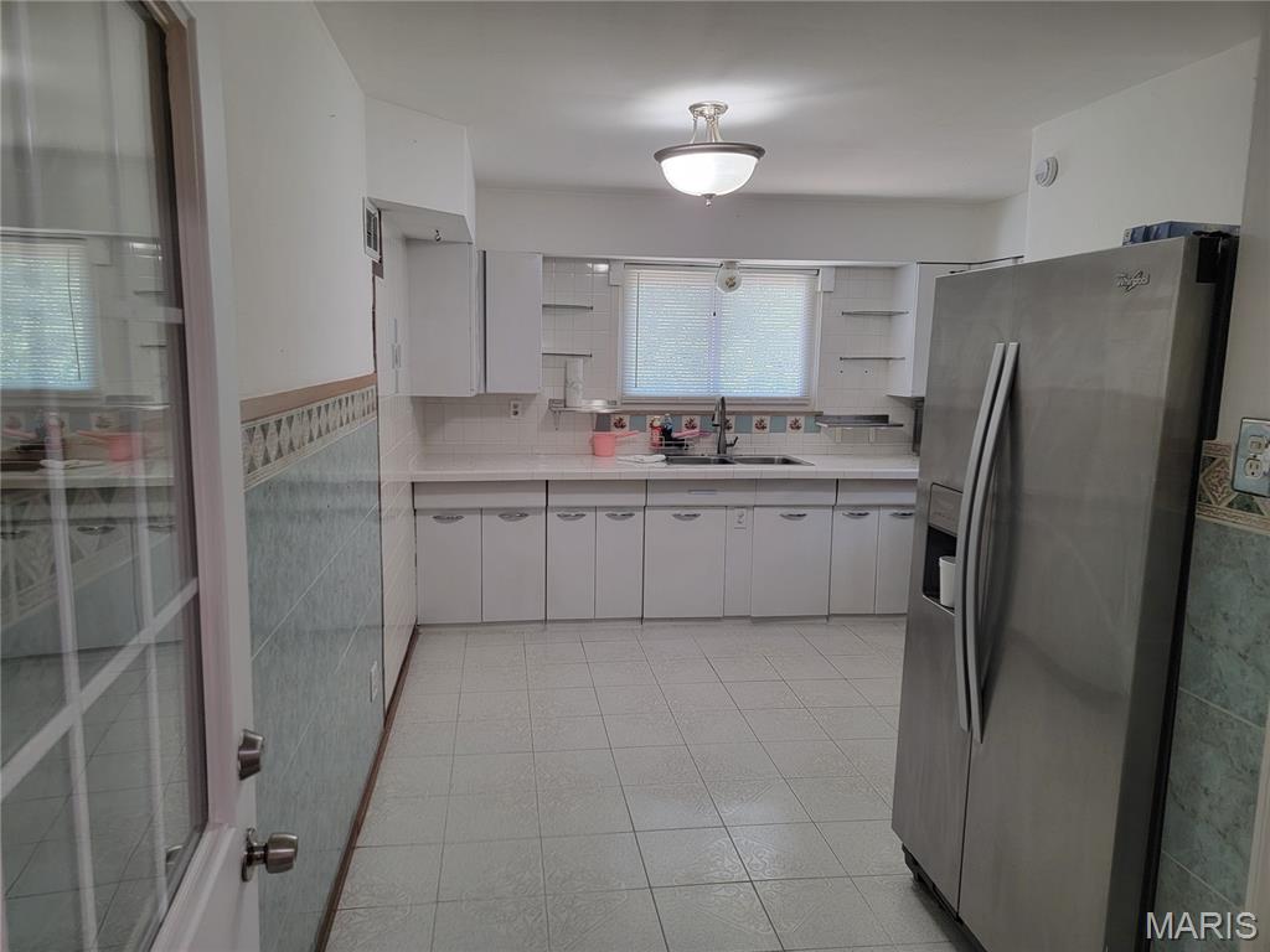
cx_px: 635
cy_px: 476
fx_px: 881
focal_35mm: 24
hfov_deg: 71.6
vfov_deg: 56.8
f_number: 1.8
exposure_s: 1/120
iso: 100
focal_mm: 6.7
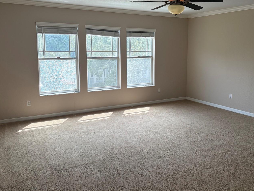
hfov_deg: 55.4
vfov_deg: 42.7
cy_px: 75
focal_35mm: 33
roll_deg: -0.4
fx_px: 242
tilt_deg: -5.4
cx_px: 128
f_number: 1.6
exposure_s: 1/122
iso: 80
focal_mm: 5.96
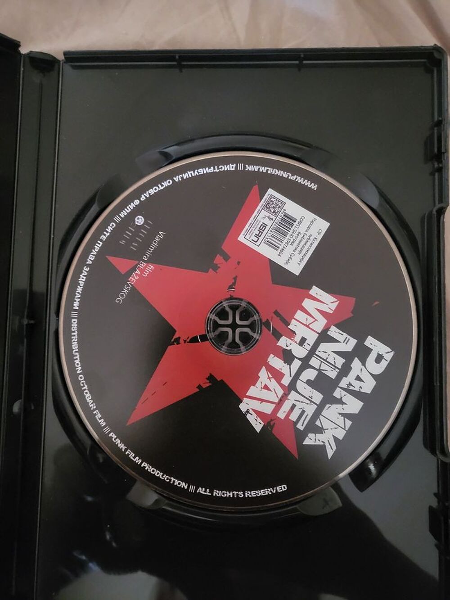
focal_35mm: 26
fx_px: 451
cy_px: 300
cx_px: 225
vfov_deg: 67.3
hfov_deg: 53.1
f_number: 1.8
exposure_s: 1/20
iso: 1600
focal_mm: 4.25
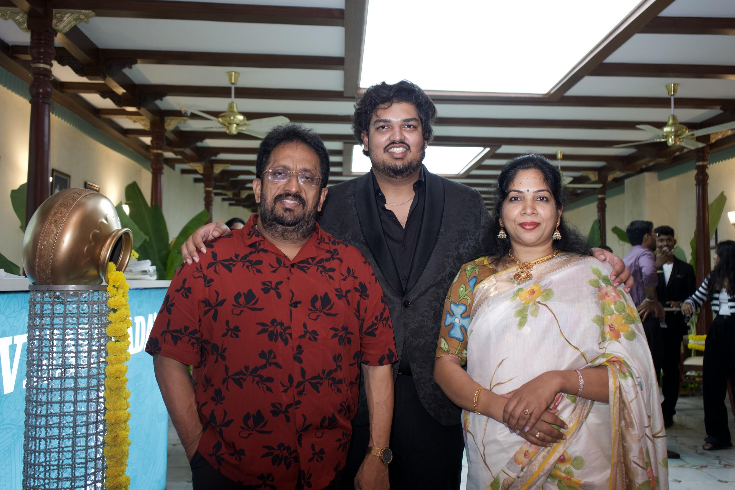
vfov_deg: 41.1
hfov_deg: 58.7
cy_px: 245
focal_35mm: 32
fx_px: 653
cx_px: 368
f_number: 4.5
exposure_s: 1/100
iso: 1000
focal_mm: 32
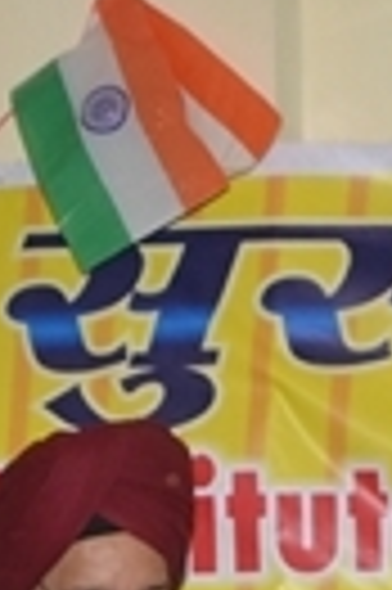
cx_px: 568
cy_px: 1101
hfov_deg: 7.4
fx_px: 2997
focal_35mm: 183
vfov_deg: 10.5
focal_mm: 20
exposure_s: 1/125
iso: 400
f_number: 5.6
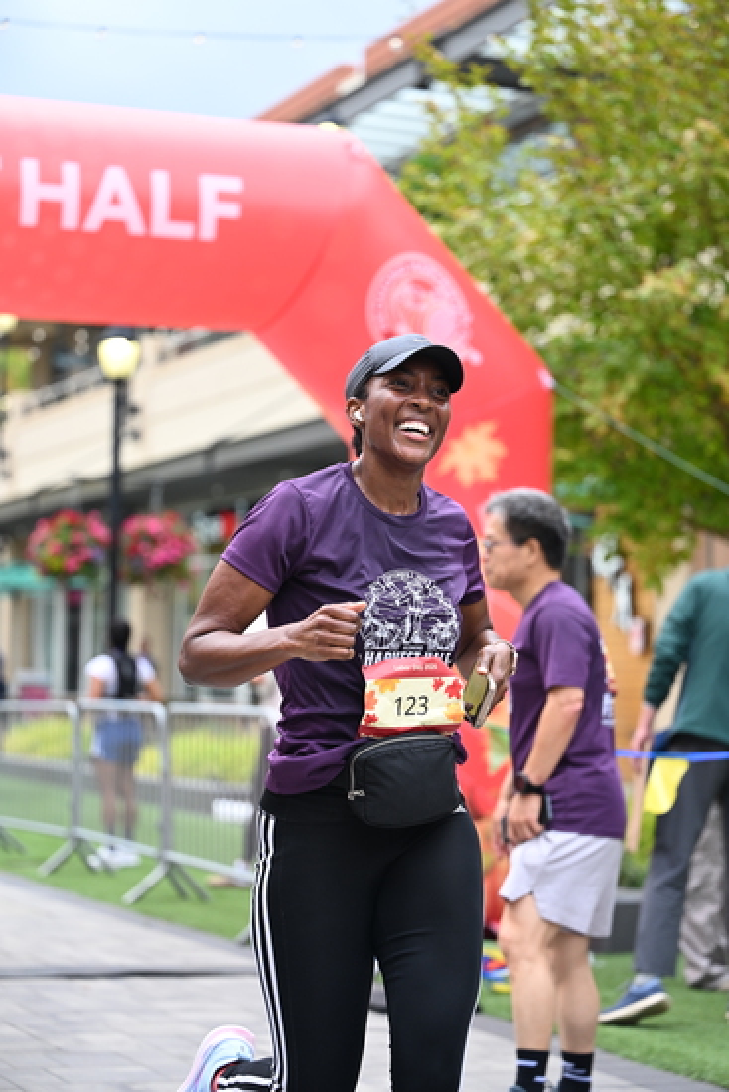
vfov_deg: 24.8
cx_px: 364
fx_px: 2489
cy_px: 546
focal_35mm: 82
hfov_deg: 16.7
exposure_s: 1/1600
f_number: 2.8
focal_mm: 82
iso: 640
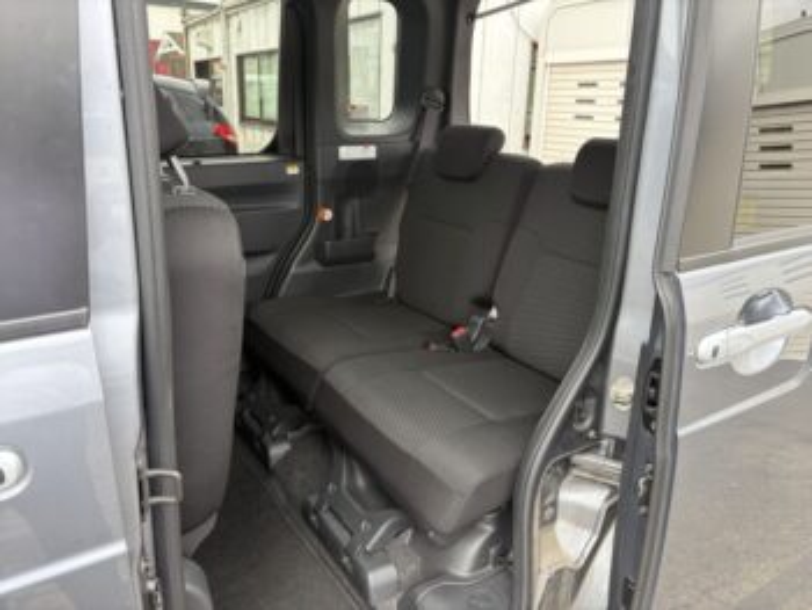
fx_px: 610
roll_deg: -1.8
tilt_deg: -16.5
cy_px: 305
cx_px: 406
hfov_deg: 67.3
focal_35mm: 26
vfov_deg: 53.1
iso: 50
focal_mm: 5.96
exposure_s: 1/185
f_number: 1.6
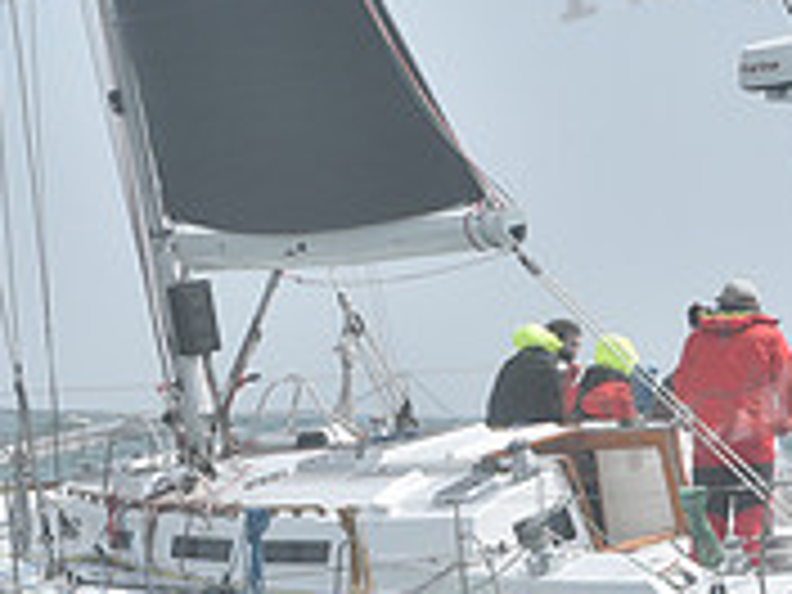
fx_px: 5079
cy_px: 200
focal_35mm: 222
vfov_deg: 6.7
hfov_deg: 8.9
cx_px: 324
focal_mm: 70
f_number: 11
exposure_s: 1/800
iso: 320
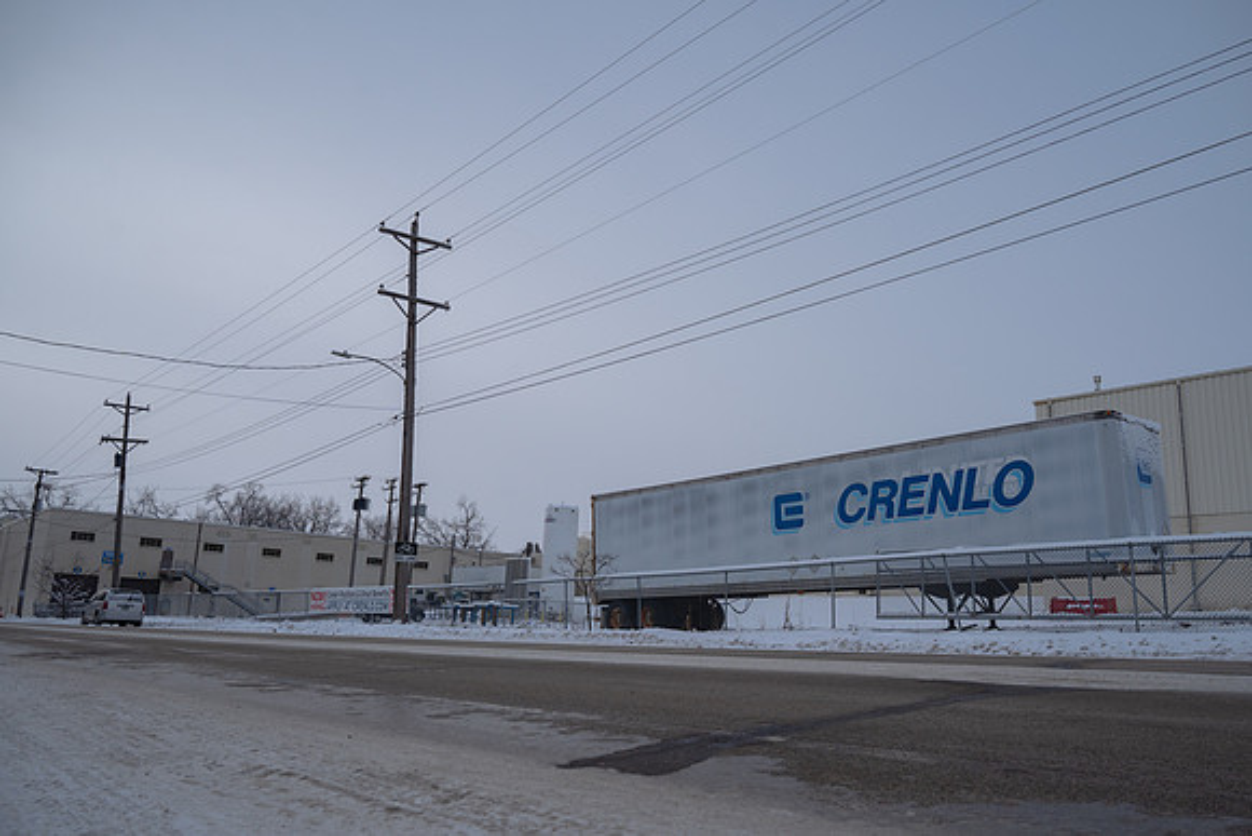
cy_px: 450
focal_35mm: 26
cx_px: 667
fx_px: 910
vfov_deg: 49.3
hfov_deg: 69.0
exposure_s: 1/1600
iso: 200
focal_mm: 24
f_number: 5.6
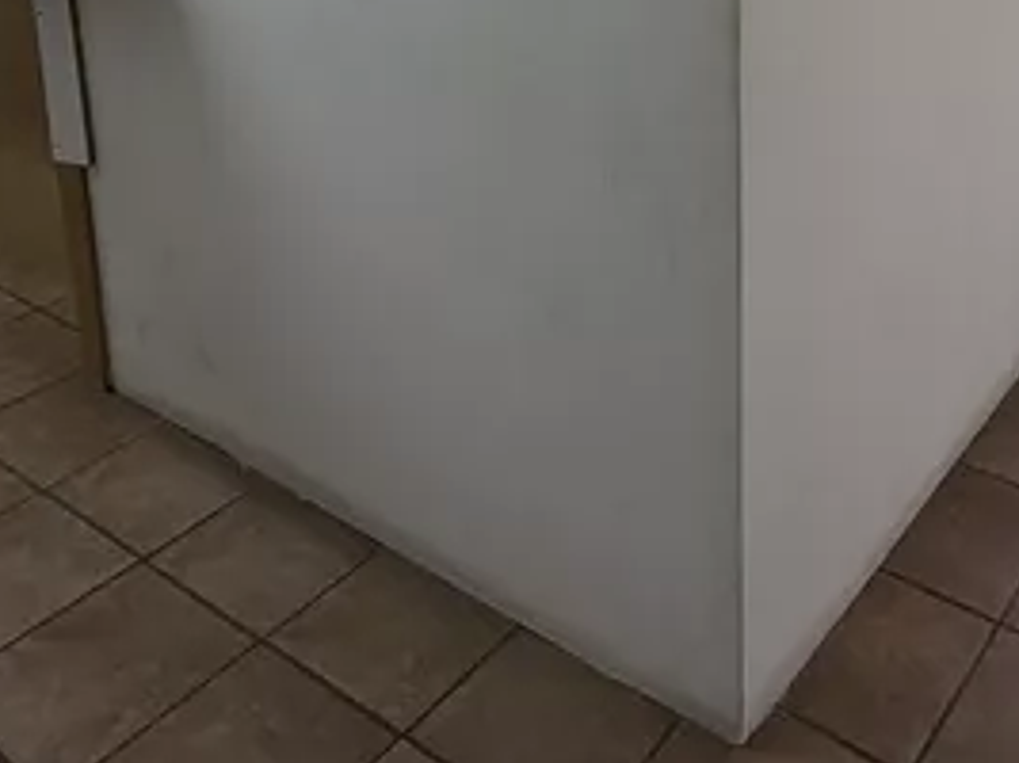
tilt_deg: -12.3
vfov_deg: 30.3
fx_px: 1236
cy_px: -103
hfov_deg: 42.8
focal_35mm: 42
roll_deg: -0.2
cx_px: 813
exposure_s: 1/121
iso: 125
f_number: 2.2
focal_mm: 2.22
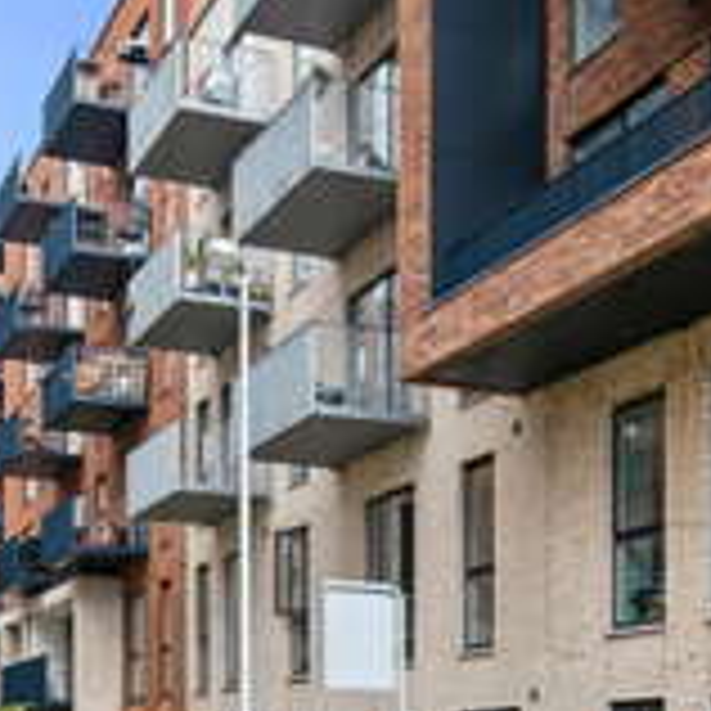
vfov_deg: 27.9
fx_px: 1418
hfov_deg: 28.2
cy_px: 508
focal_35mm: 61
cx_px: 374
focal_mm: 18.2
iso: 400
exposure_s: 1/1000
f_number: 7.1
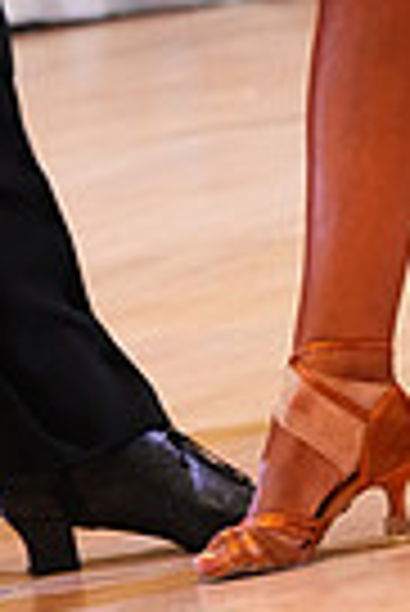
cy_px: -634
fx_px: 8502
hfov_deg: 2.8
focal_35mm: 499
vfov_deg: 4.1
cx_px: 638
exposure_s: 1/320
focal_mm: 117
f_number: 5
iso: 5000
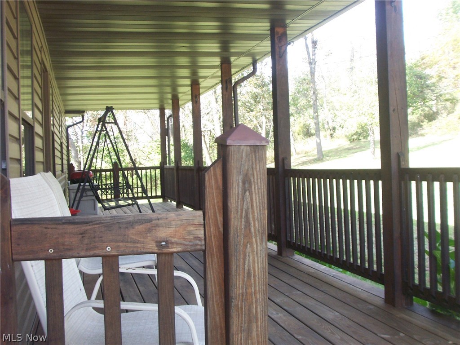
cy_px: 172
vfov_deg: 36.8
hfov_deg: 47.9
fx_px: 518
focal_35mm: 39
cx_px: 230
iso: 100
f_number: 3.9
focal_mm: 6.4
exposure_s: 1/60
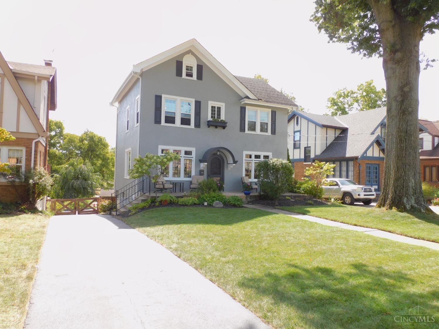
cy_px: 164
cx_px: 220
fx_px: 304
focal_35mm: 24
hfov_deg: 71.6
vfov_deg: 56.8
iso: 125
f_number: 3.3
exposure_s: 1/250
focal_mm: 4.3
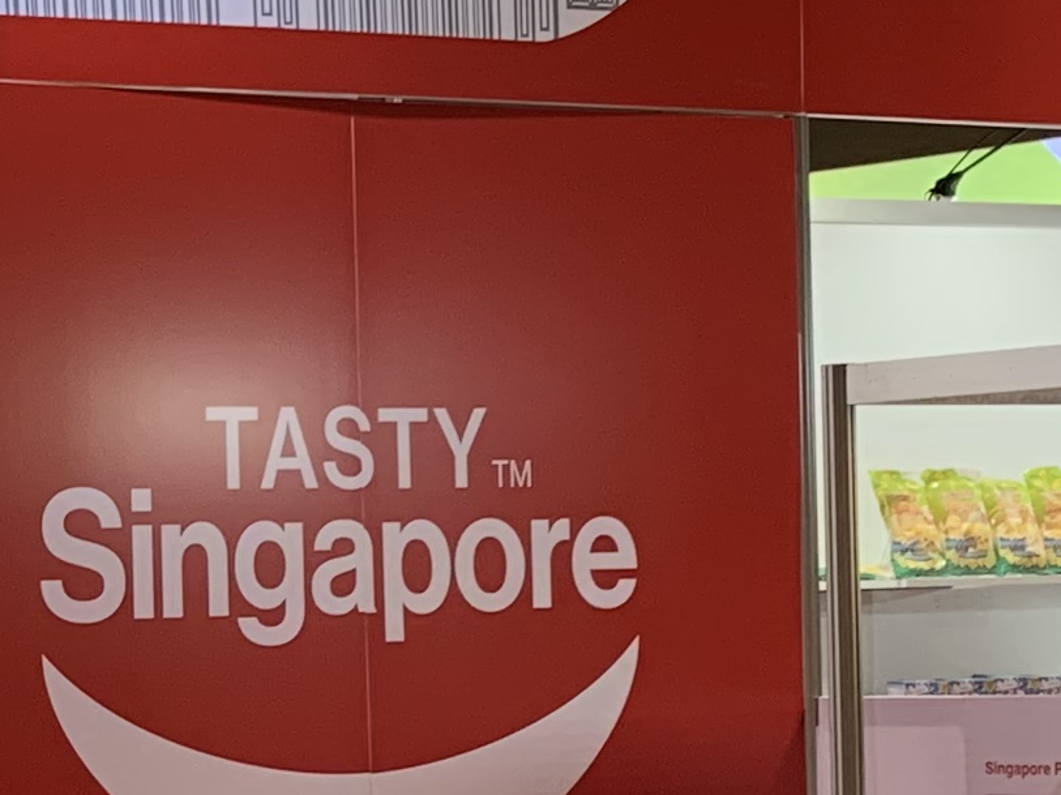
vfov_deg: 11.4
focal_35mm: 129
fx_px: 3952
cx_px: -698
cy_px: 727
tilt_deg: -0.2
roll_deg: +0.5
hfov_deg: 14.0
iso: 80
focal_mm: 4.25
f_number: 1.8
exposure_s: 1/120
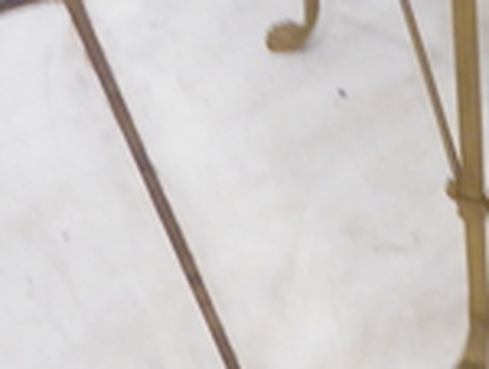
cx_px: 600
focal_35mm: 128
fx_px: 1811
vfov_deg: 11.1
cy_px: -216
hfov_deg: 14.8
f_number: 3.5
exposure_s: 1/20
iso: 400
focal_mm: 5.4
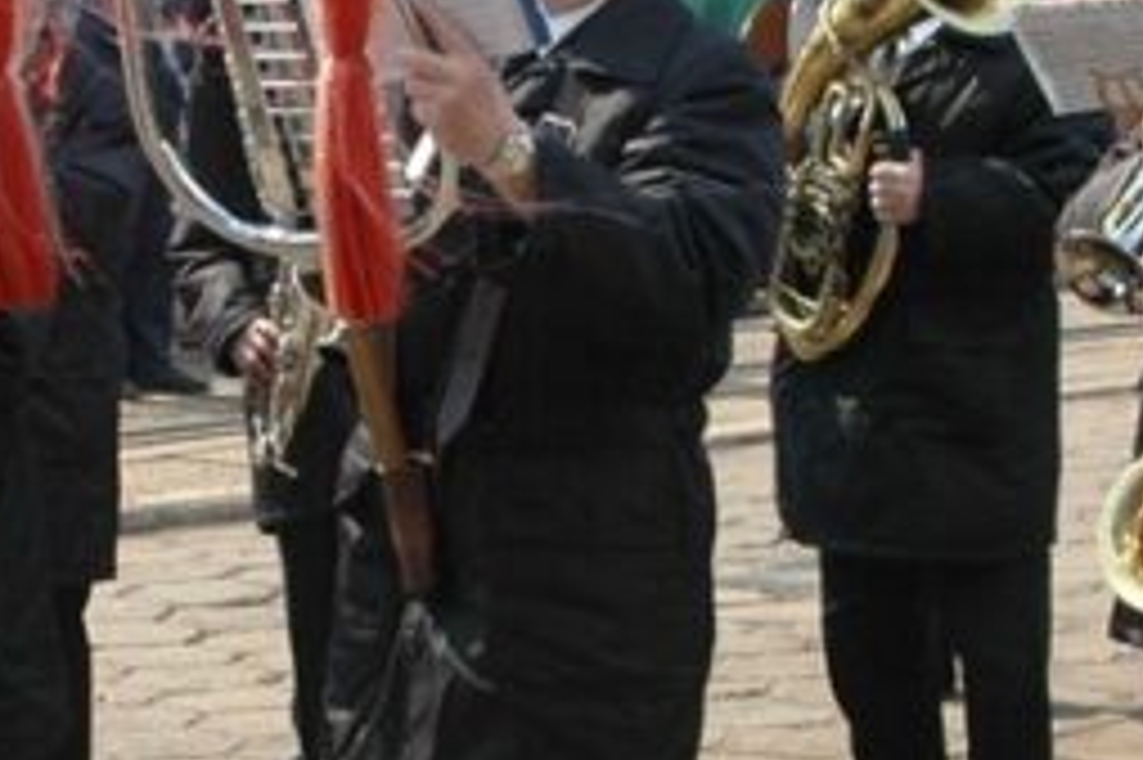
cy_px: 362
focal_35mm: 145
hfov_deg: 14.1
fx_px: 4601
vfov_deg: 9.4
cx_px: 297
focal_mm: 24
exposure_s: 1/500
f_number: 5.6
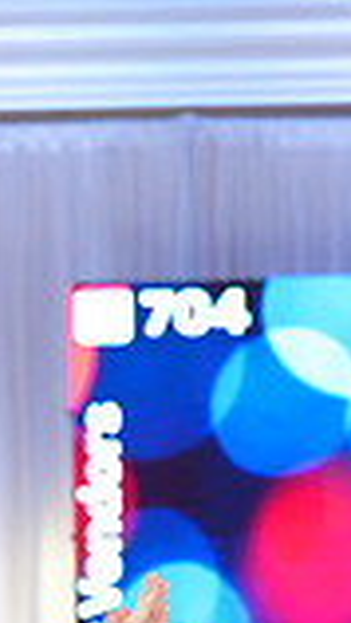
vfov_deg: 7.7
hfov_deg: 4.5
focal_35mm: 270
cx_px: -77
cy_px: 1100
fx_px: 4463
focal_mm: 70
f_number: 3.5
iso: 4000
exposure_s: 1/500
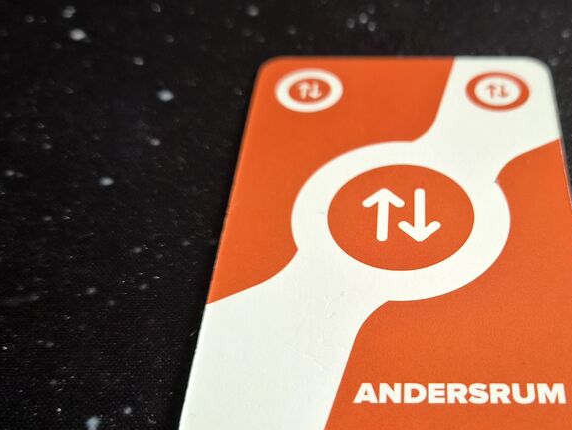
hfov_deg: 44.6
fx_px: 678
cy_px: 255
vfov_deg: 35.1
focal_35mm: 41
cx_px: 412
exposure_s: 1/100
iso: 1000
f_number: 1.8
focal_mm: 5.4
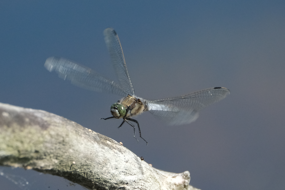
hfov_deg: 2.3
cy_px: 95
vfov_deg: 1.5
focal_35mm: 900
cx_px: 142
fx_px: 7123
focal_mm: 600
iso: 2500
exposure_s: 1/2000
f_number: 8
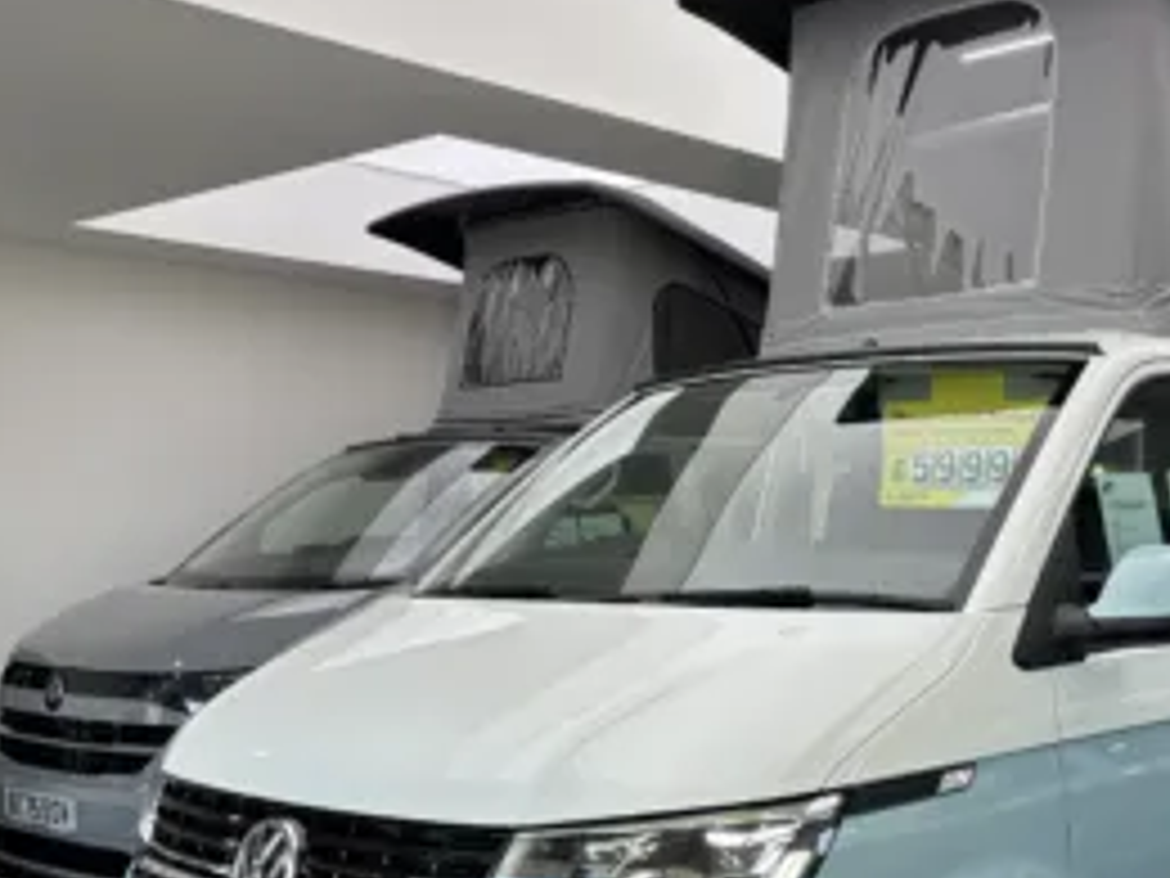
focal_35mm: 50
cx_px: 878
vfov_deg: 28.9
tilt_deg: -2.3
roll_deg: -0.3
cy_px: 597
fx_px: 1690
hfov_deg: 37.3
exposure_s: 1/138
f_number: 1.6
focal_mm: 5.96
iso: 32
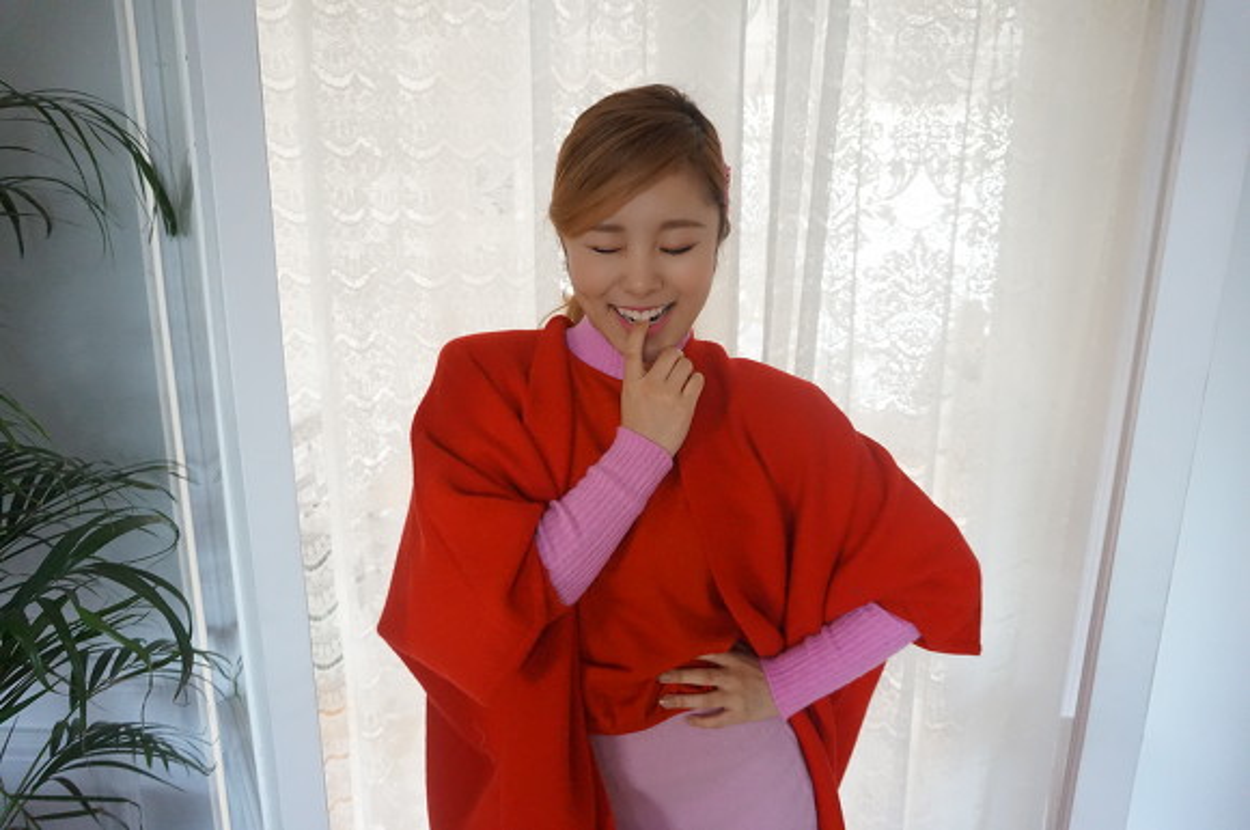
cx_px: 625
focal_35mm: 24
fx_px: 832
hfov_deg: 73.8
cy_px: 415
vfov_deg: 53.0
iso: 3200
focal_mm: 16
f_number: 3.5
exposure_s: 1/60
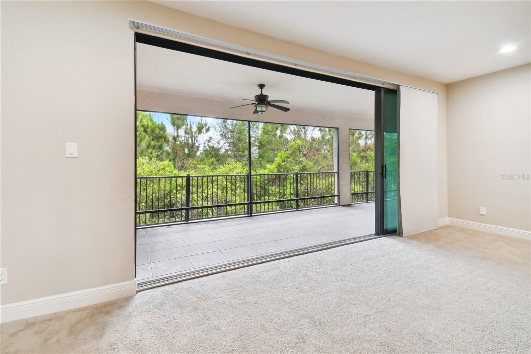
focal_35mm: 15
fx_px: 221
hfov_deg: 100.4
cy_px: 177
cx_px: 266
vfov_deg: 77.3
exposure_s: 1/6
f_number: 7.1
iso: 100
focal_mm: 10
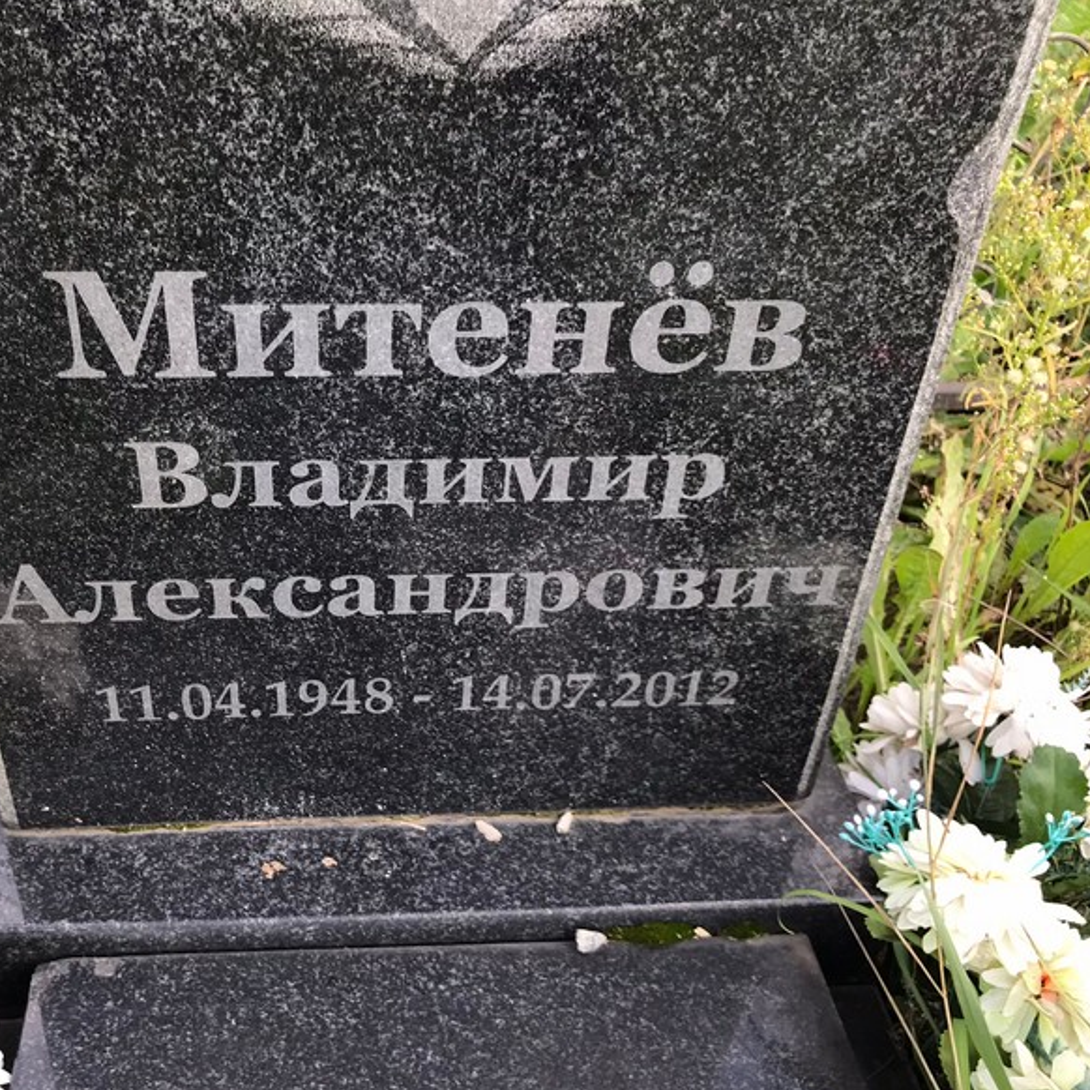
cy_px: 560
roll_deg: -2.0
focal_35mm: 34
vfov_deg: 48.4
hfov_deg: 48.1
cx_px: 420
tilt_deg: -38.1
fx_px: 1211
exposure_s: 1/292
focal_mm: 3.99
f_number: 1.8
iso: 20
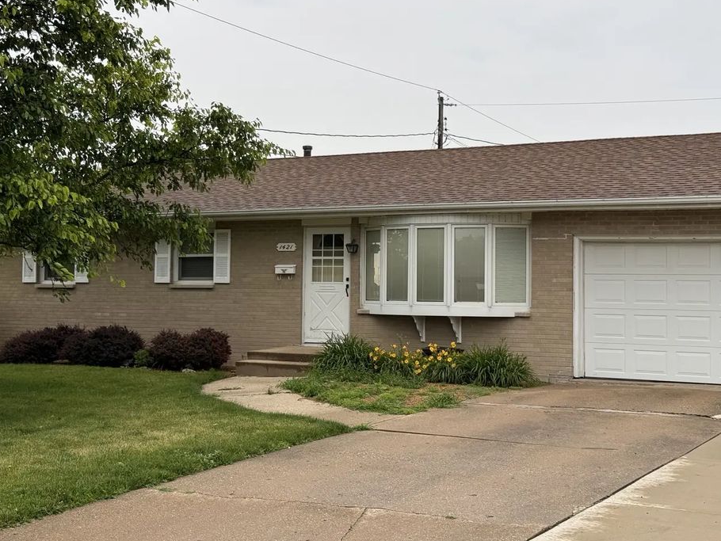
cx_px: 380
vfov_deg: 27.0
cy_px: 249
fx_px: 1125
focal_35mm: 54
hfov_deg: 35.5
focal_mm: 6.76
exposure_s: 1/466
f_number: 1.78
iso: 64
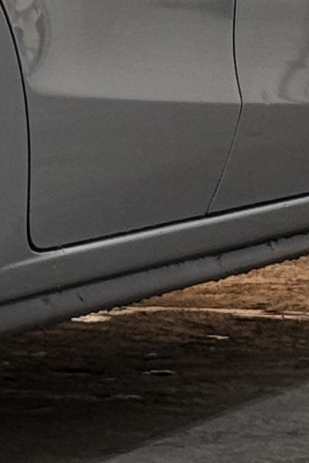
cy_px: -250
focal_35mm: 333
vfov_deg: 6.1
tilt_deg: +0.7
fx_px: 4285
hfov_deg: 4.1
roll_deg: +0.4
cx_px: -445
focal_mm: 6.76
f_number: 1.78
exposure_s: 1/60
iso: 80
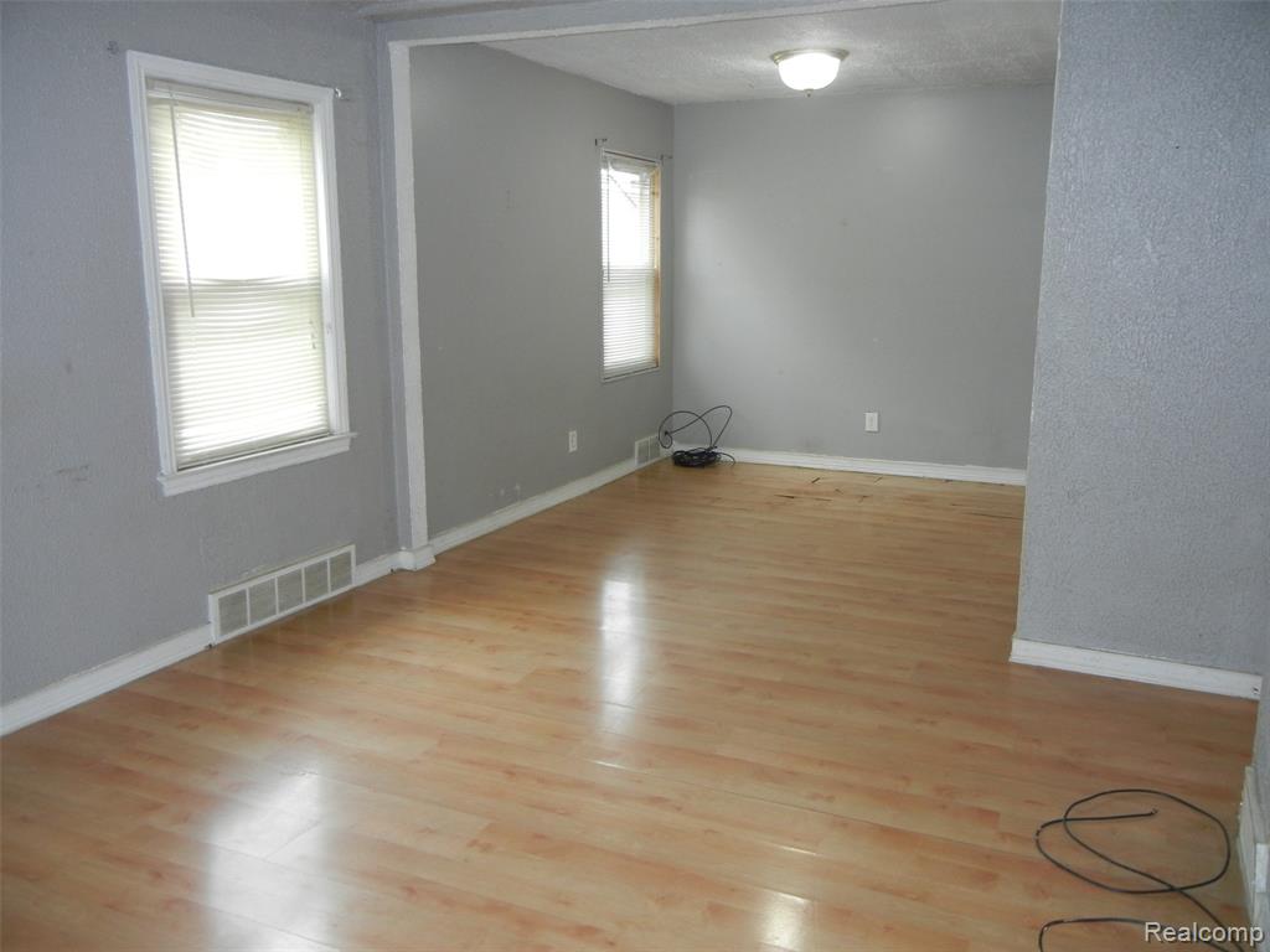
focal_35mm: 30
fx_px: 1101
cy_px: 476
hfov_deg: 60.0
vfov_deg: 46.8
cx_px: 635
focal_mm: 5.4
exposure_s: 1/30
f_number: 3.5
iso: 347
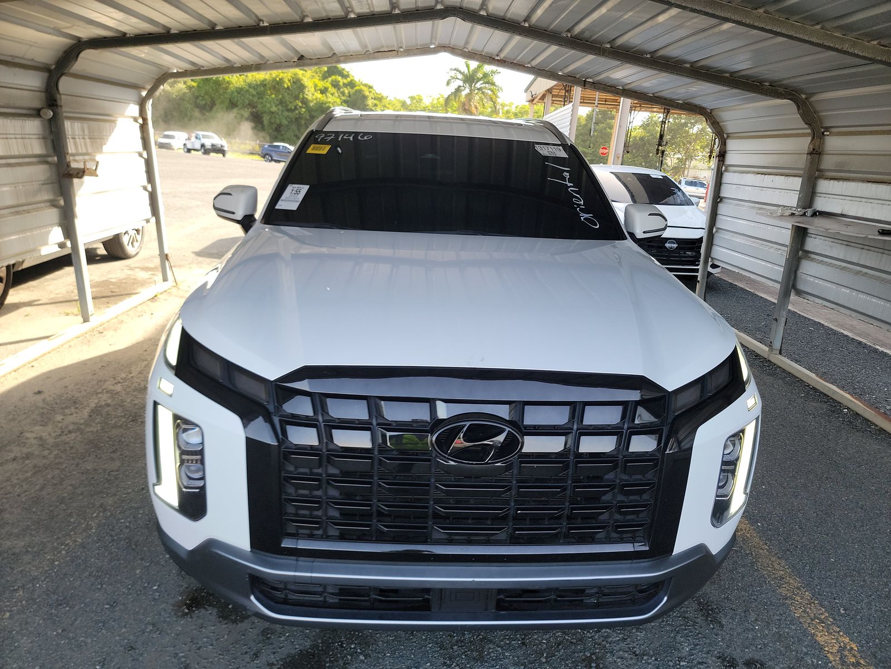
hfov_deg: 71.6
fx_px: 618
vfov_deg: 56.8
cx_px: 446
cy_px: 334
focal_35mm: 24
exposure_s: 1/119
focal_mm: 6.7
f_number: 1.8
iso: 52
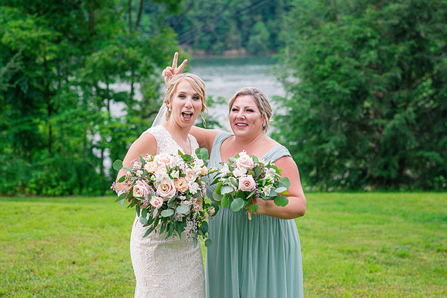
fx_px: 1282
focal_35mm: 103
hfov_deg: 19.8
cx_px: 215
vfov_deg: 13.3
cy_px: 117
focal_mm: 85
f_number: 3.5
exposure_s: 1/2000
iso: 500
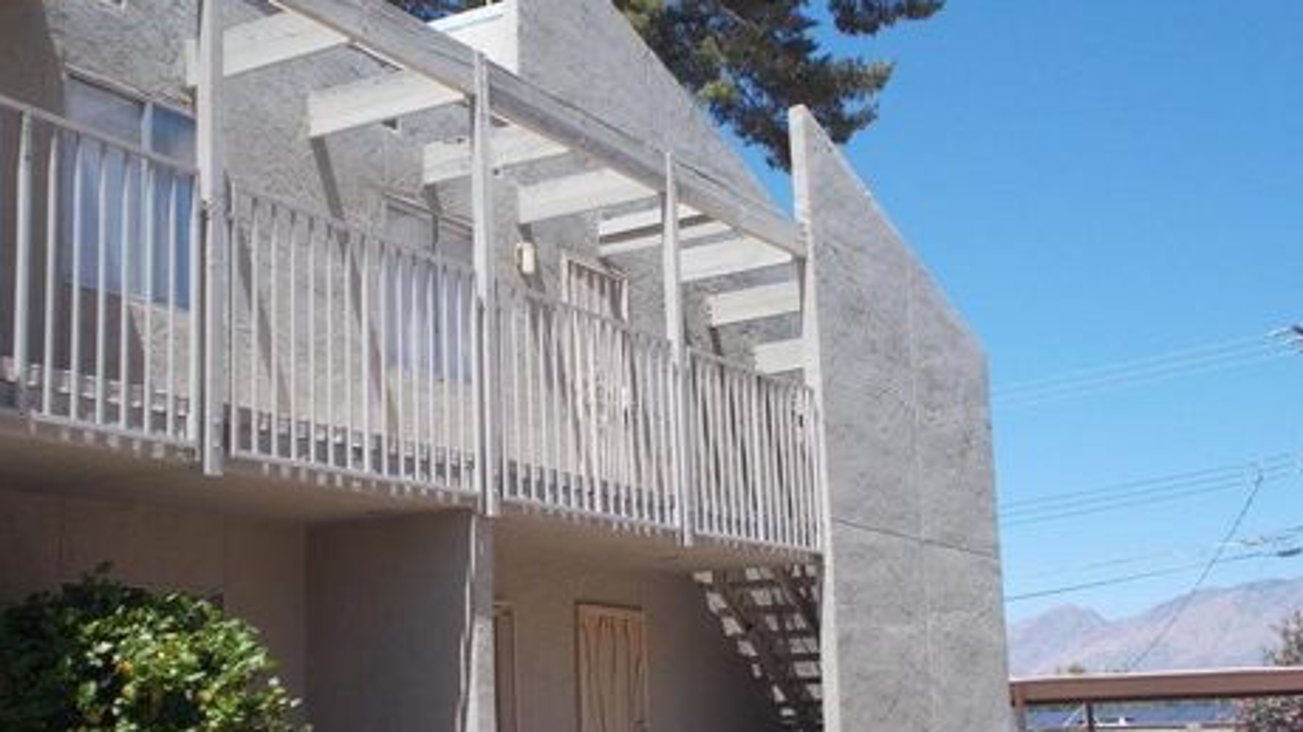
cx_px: 613
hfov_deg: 39.9
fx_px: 1796
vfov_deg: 23.0
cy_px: 411
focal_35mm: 52
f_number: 10.6
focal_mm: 7.9
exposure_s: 1/80
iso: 80
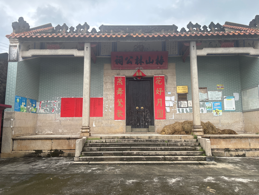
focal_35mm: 27
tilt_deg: +7.8
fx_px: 202
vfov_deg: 51.3
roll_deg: -0.4
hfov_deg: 65.3
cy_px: 94
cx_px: 134
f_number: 1.6
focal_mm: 5.96
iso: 50
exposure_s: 1/1362
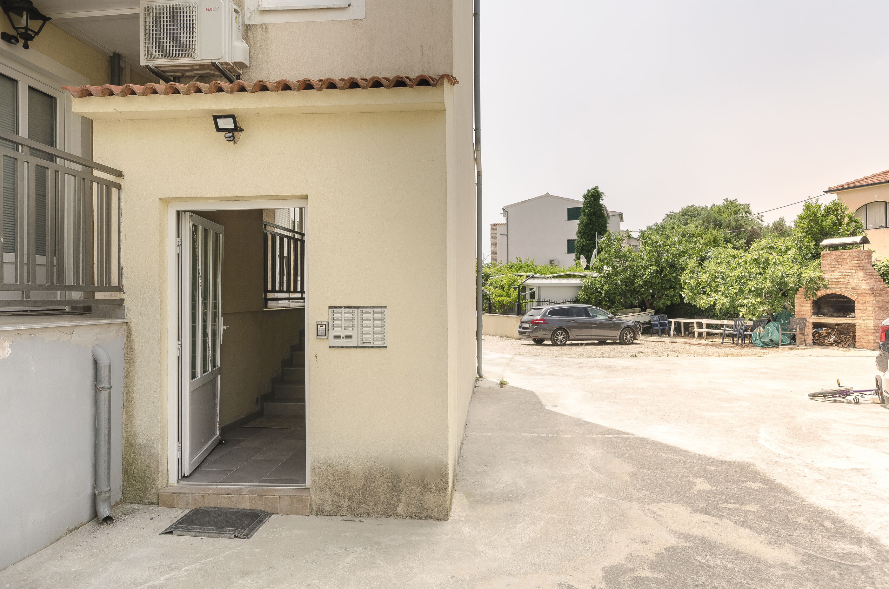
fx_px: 518
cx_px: 444
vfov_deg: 59.3
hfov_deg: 81.3
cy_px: 294
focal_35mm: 21
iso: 100
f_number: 9
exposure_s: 1/200
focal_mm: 14
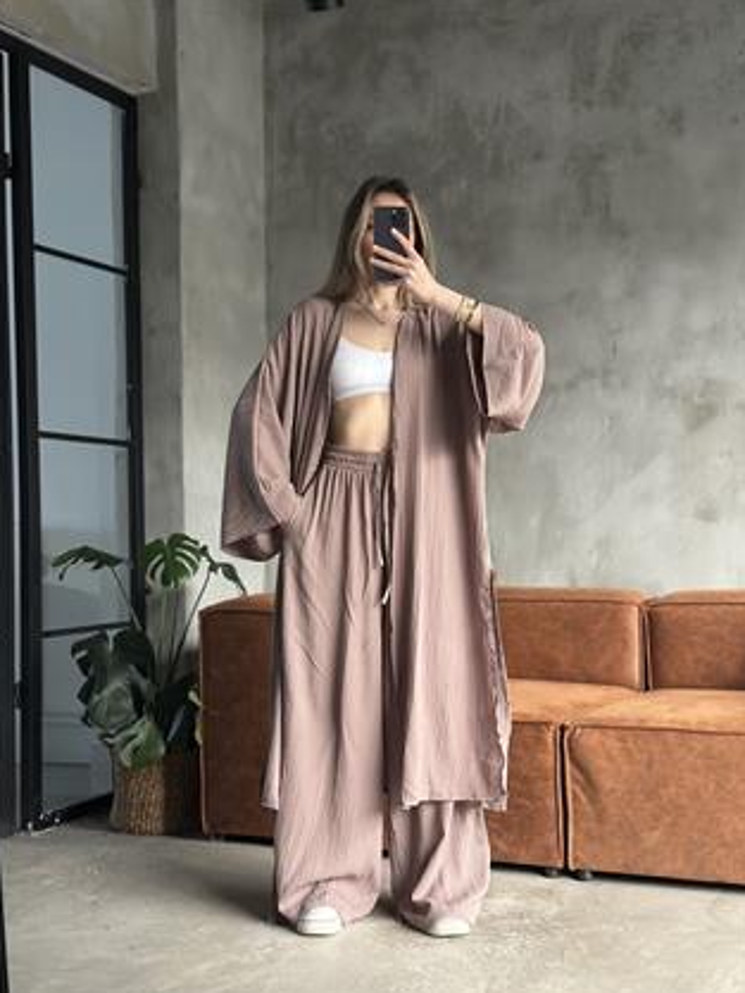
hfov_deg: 29.7
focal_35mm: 49
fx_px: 1405
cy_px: 505
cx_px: 374
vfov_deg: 38.9
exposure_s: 1/48
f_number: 1.78
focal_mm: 6.86
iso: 400
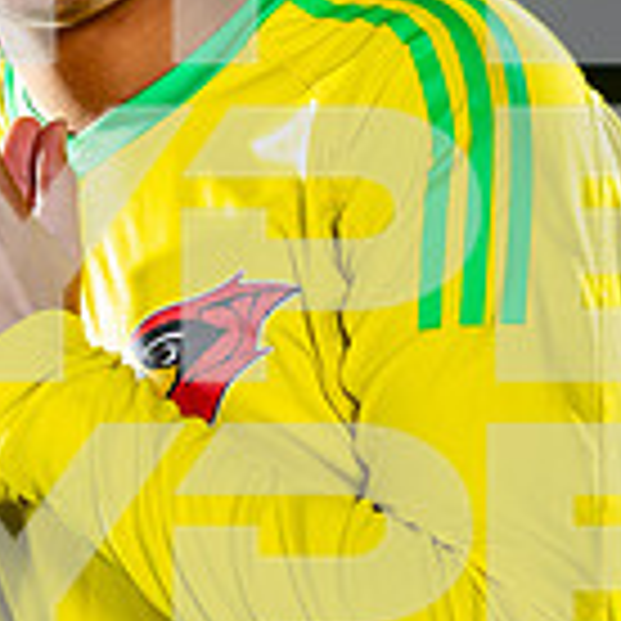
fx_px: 3085
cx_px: 130
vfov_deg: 11.5
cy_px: 248
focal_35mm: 152
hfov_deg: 11.5
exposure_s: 1/125
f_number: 4.5
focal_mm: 55
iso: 100
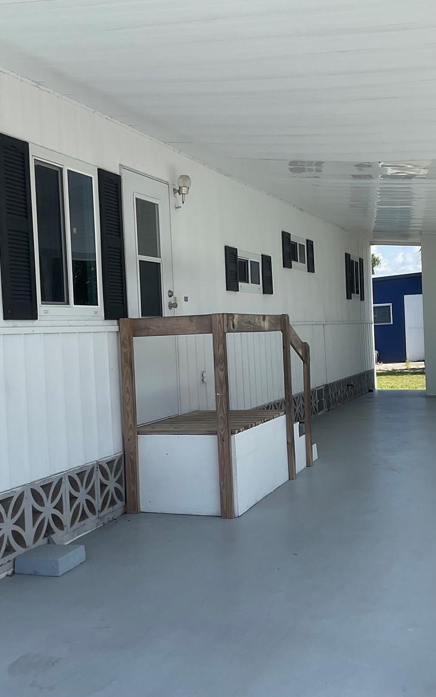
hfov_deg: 30.5
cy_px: 345
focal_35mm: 42
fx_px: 798
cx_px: 239
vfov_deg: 47.2
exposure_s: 1/1311
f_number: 1.8
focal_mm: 3
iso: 16
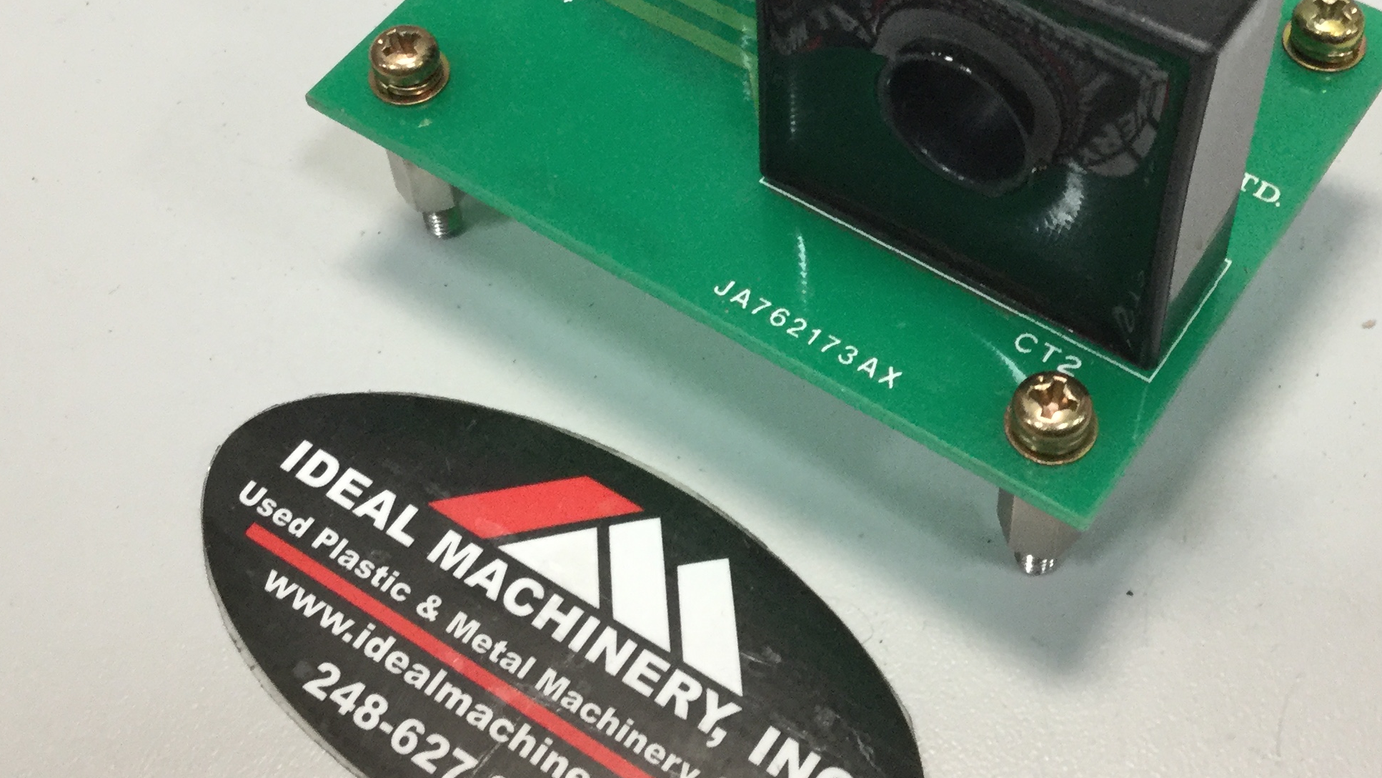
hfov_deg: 36.6
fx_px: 2089
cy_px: 174
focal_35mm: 57
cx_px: 748
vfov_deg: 20.9
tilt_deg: -50.4
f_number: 2.4
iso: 40
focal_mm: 3.3
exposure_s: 1/30
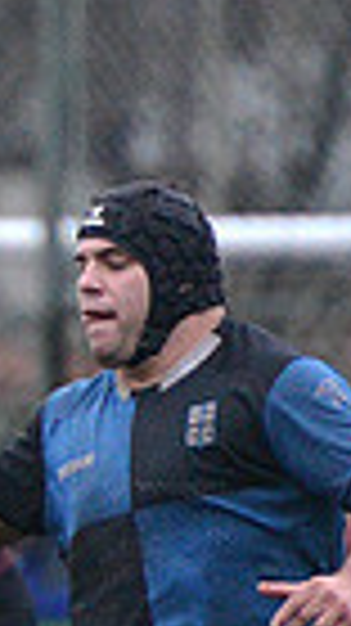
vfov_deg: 1.8
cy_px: 682
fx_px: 19543
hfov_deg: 1.0
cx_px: -688
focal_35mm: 1179
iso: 4000
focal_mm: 270
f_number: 4
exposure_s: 1/500
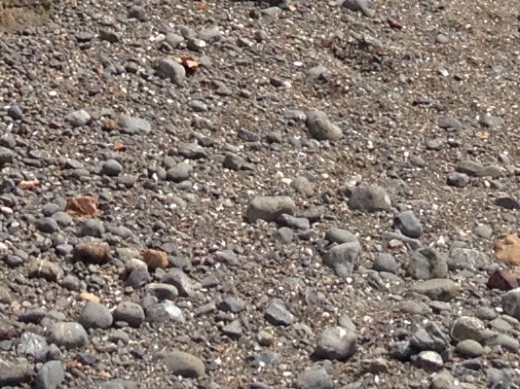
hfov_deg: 9.2
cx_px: 464
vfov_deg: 6.4
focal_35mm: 214
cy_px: -767
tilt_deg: -6.8
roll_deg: +1.0
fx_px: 3213
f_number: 2.4
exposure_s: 1/2208
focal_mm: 4.28
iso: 50
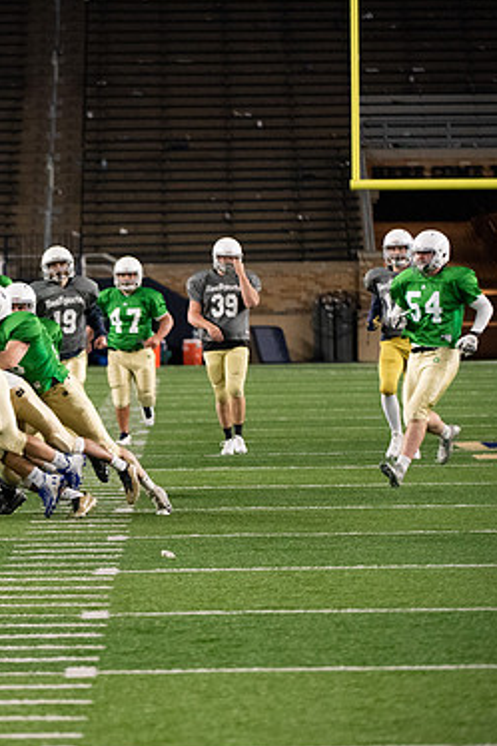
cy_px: 376
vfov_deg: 6.3
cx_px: 16
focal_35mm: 326
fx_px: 6757
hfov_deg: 4.2
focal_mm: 210
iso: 5600
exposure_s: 1/500
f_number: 4.5
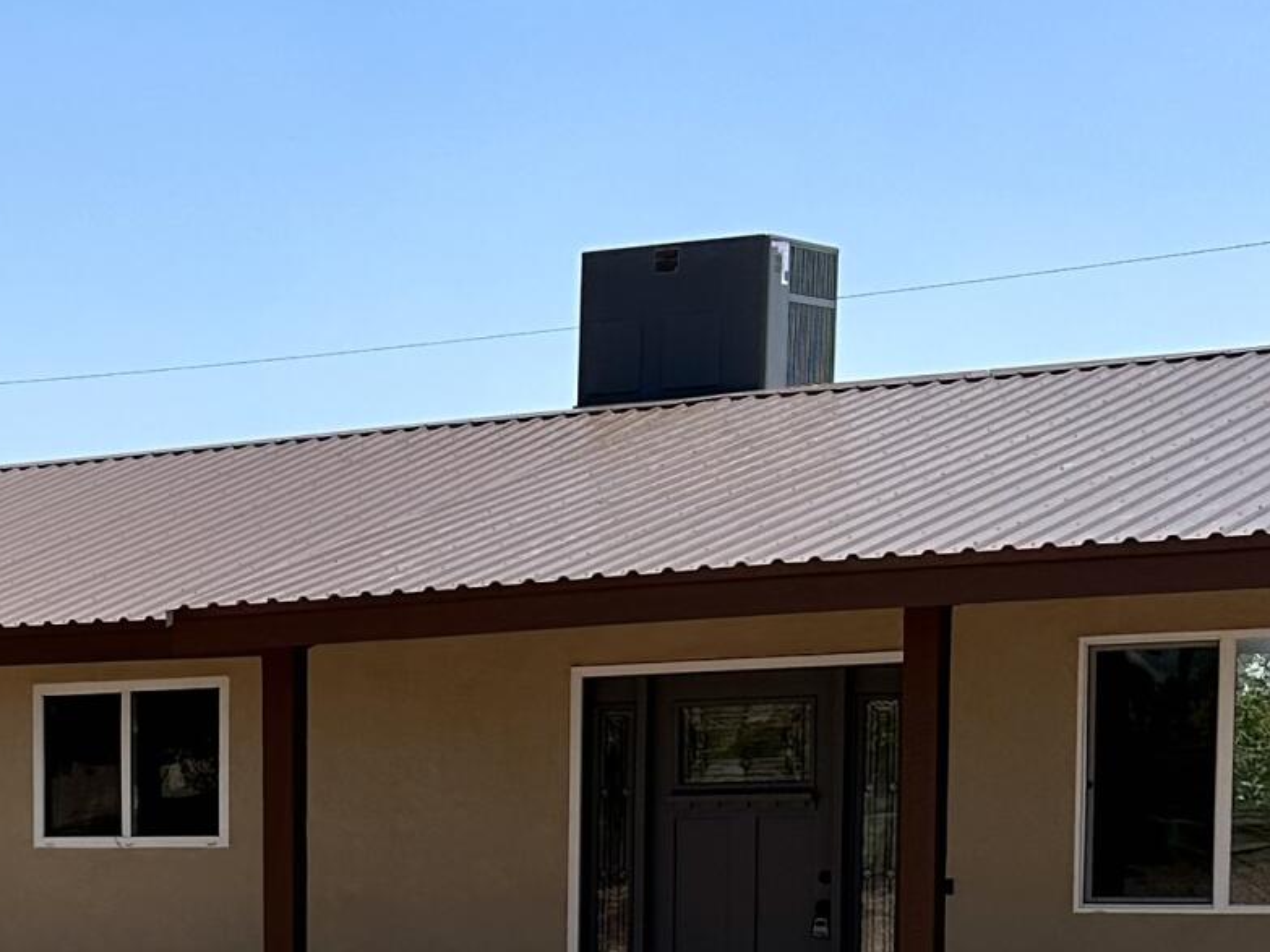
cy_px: 1143
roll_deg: +1.3
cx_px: -474
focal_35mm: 92
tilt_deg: -6.7
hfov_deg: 19.3
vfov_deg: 15.5
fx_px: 3375
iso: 80
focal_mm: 6.86
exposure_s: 1/5848
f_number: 1.78
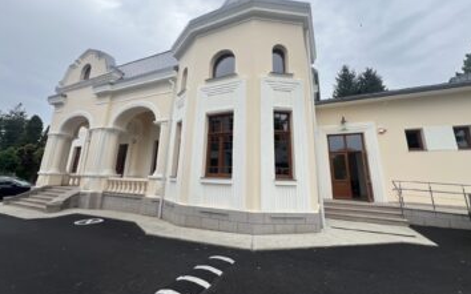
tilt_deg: +13.0
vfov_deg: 78.3
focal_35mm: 14
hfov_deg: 105.3
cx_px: 234
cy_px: 132
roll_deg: -2.2
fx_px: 180
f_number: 1.8
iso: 32
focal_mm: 1.57
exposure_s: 1/815
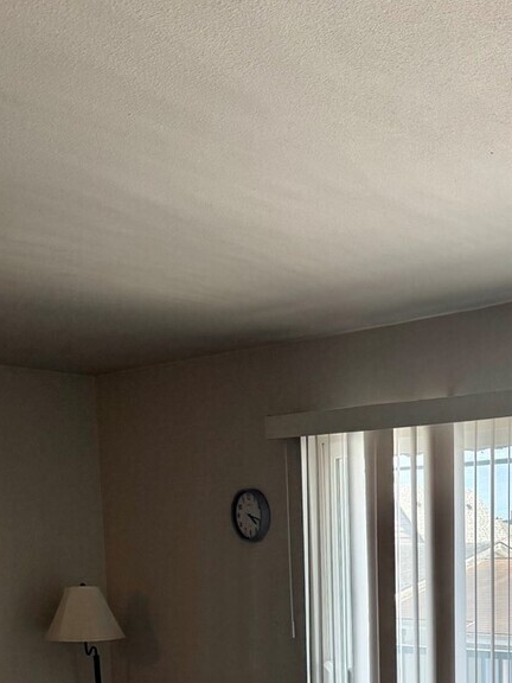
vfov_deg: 29.4
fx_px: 1183
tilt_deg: -7.5
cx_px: 510
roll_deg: -0.3
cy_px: 729
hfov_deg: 23.4
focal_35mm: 60
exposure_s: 1/426
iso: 100
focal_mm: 6.76
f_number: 1.78
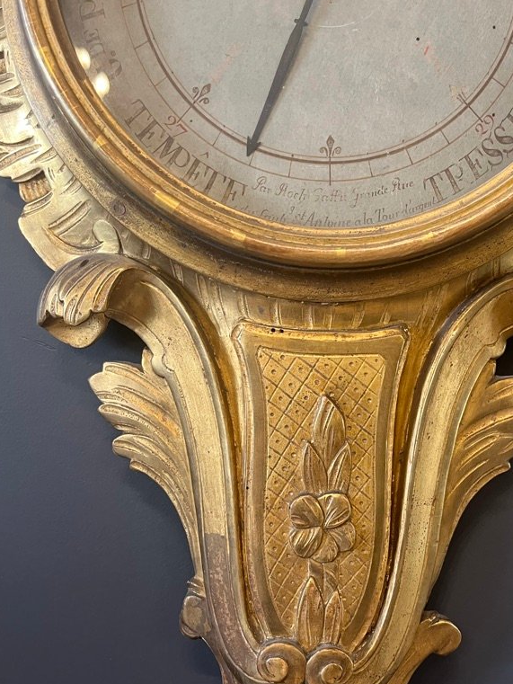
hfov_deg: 40.5
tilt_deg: -4.0
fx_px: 691
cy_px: 403
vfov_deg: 52.3
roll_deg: +1.2
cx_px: 313
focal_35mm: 35
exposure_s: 1/50
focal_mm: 5.1
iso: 125
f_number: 1.6
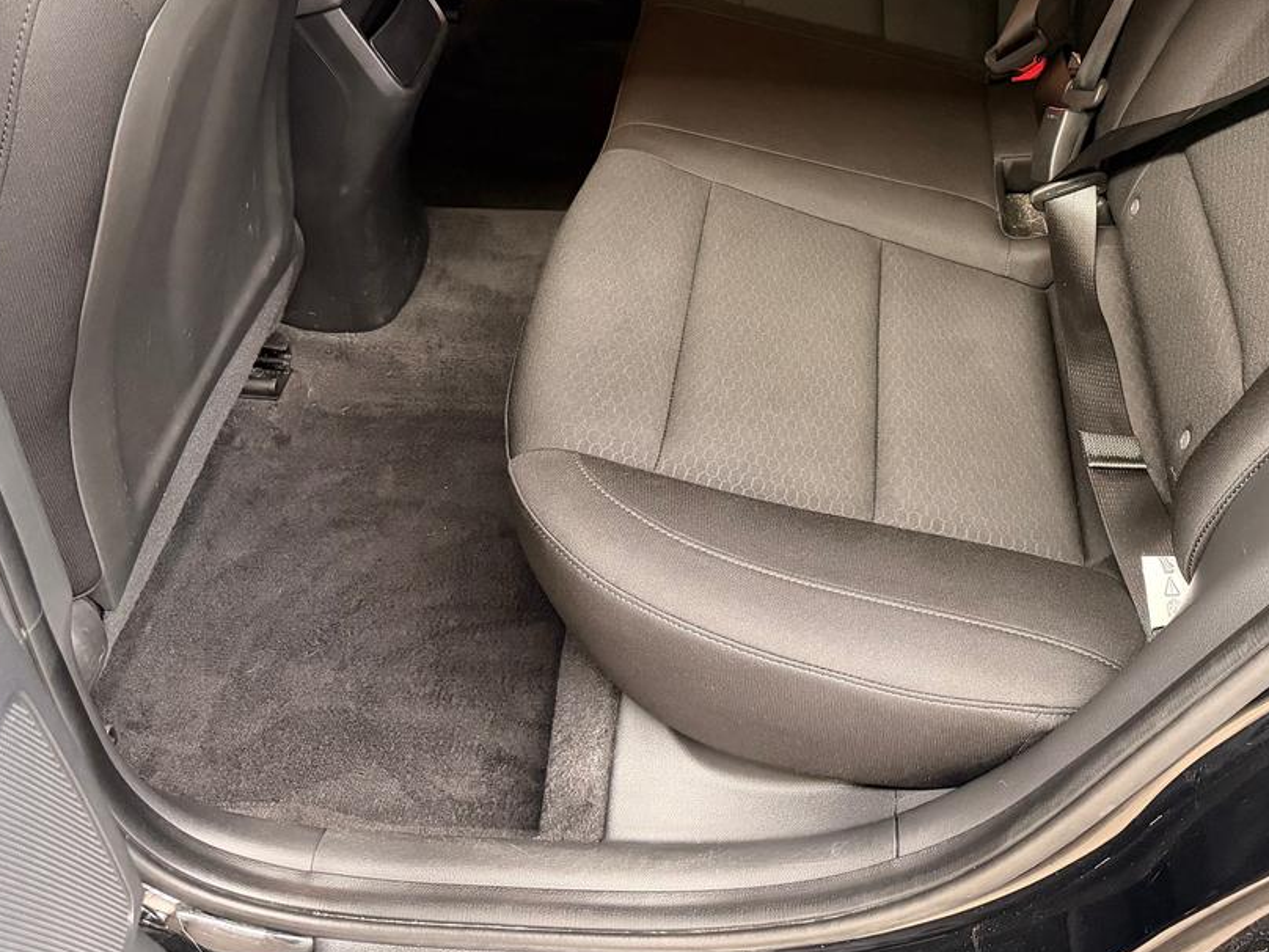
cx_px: 804
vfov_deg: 36.6
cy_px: 215
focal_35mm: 38
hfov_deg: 48.4
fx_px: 1393
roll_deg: -0.1
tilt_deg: -38.5
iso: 1000
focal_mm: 6.76
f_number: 1.78
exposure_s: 1/30
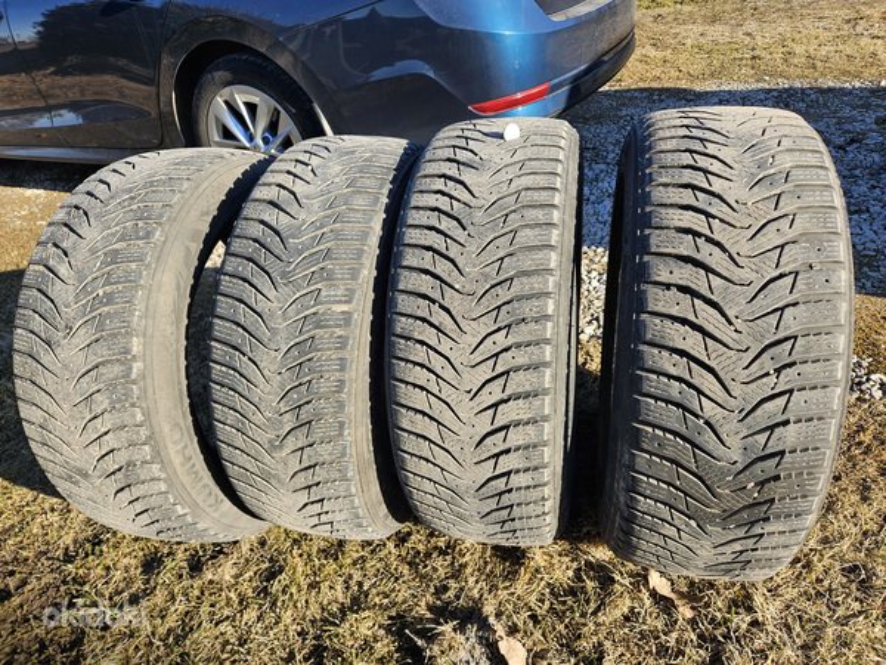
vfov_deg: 58.9
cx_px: 443
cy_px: 332
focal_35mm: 23
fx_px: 589
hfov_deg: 73.9
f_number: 1.8
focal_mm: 5.4
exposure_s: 1/585
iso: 25
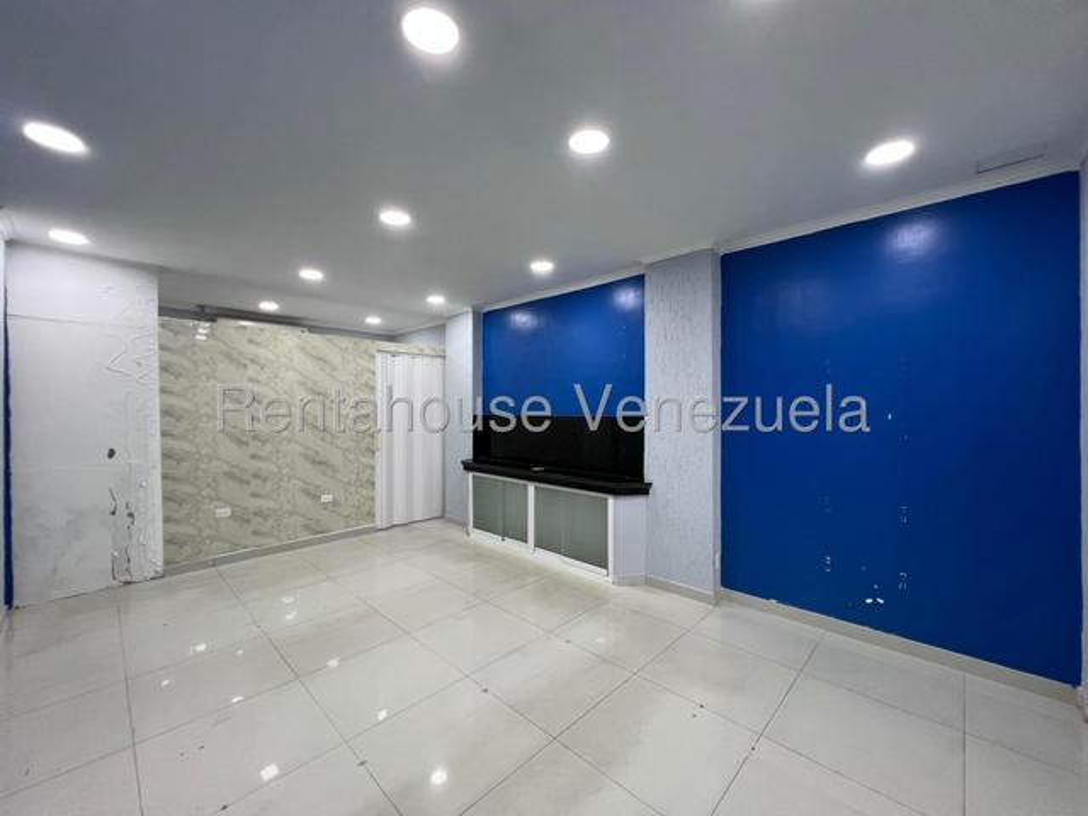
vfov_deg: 89.9
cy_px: 408
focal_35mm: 13
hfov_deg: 106.2
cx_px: 544
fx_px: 409
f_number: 1.8
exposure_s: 1/120
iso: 200
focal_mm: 1.57
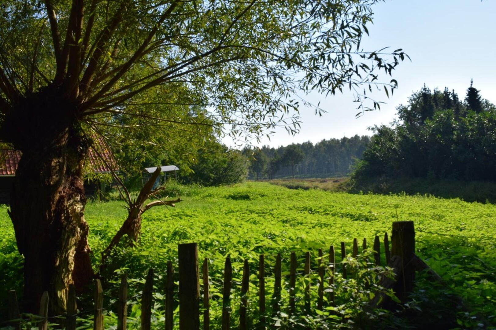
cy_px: 165
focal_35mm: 32
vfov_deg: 41.7
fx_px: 434
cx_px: 248
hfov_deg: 59.5
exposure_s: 1/500
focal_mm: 21
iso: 280
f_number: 11
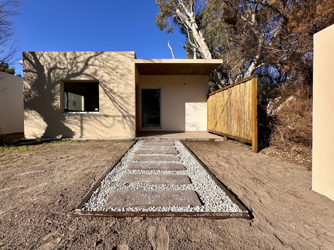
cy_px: 118
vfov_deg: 81.7
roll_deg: +0.4
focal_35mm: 15
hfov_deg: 98.1
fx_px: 145
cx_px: 160
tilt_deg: -0.6
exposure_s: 1/1984
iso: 40
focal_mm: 2.22
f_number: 2.2
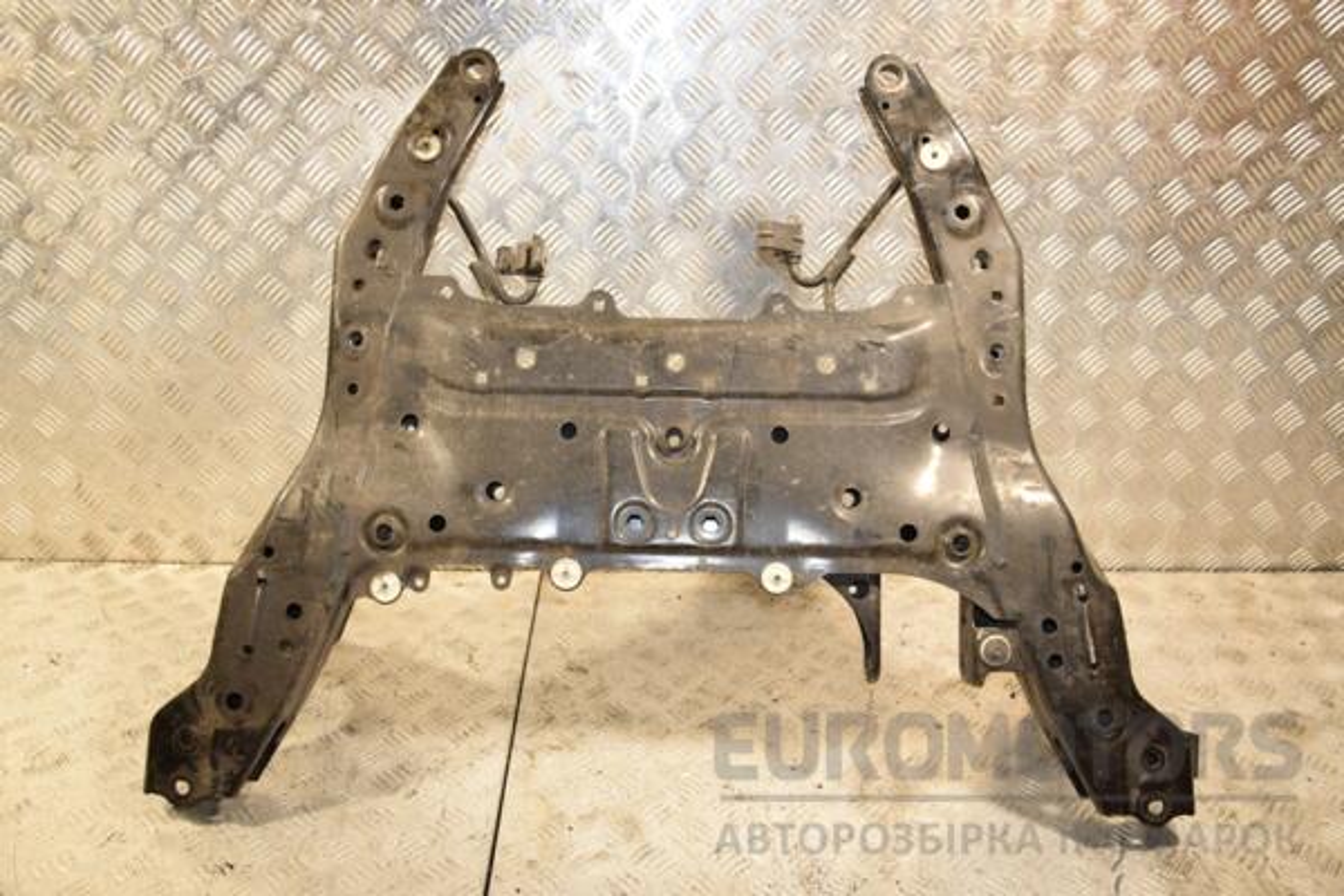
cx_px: 672
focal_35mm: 33
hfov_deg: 57.2
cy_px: 448
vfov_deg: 40.0
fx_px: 1232
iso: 800
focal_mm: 22
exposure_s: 1/200
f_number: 5
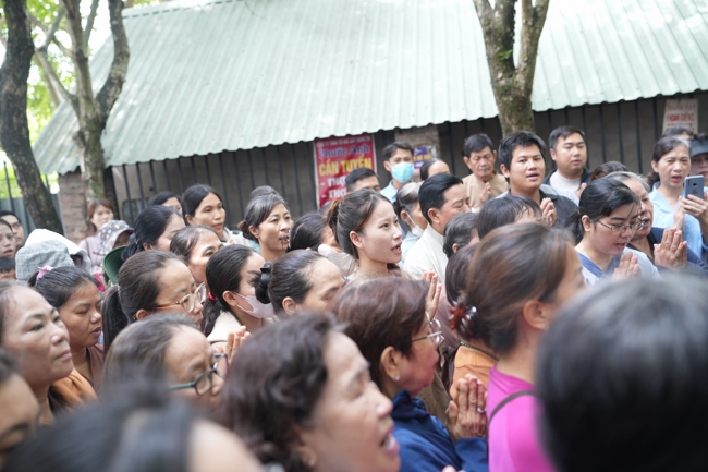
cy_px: 236
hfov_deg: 54.4
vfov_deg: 37.8
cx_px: 354
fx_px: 688
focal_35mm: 35
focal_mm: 35
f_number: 2.8
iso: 500
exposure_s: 1/160
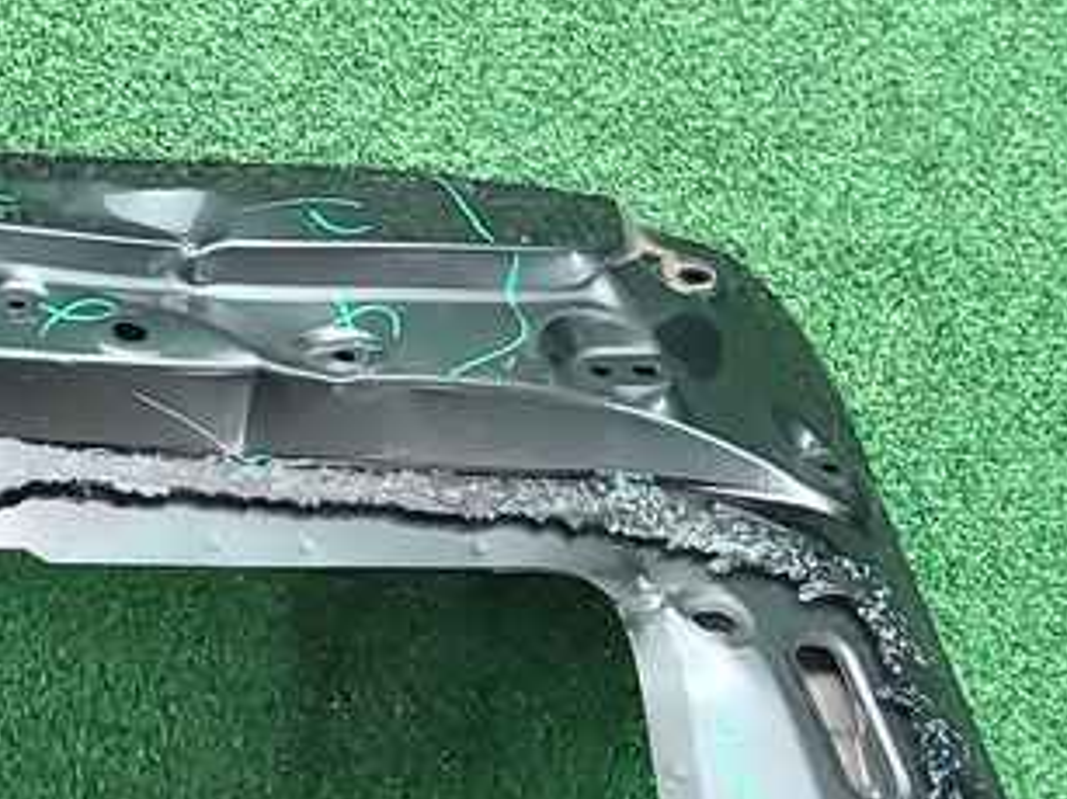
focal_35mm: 122
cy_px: 1150
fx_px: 3759
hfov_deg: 15.4
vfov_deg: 11.7
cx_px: -341
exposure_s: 1/50
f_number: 1.8
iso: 297
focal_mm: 5.4
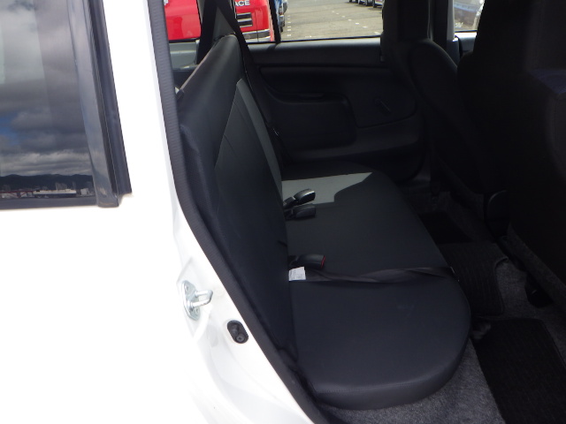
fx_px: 458
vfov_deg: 49.7
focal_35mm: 28
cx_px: 283
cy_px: 212
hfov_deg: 63.4
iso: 125
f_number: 4.2
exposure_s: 1/200
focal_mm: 5
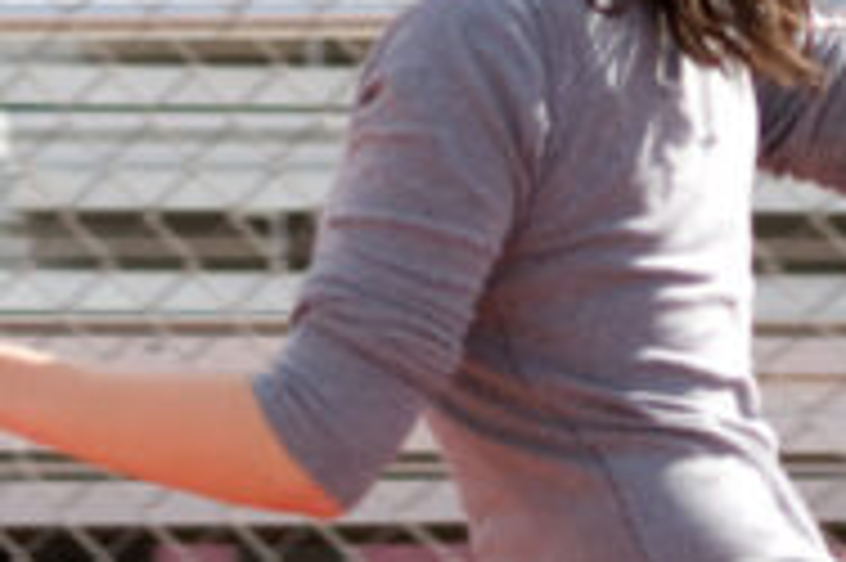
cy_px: 607
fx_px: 20115
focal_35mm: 857
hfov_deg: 2.4
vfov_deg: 1.6
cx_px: 360
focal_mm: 105
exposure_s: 1/500
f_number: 5
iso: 100
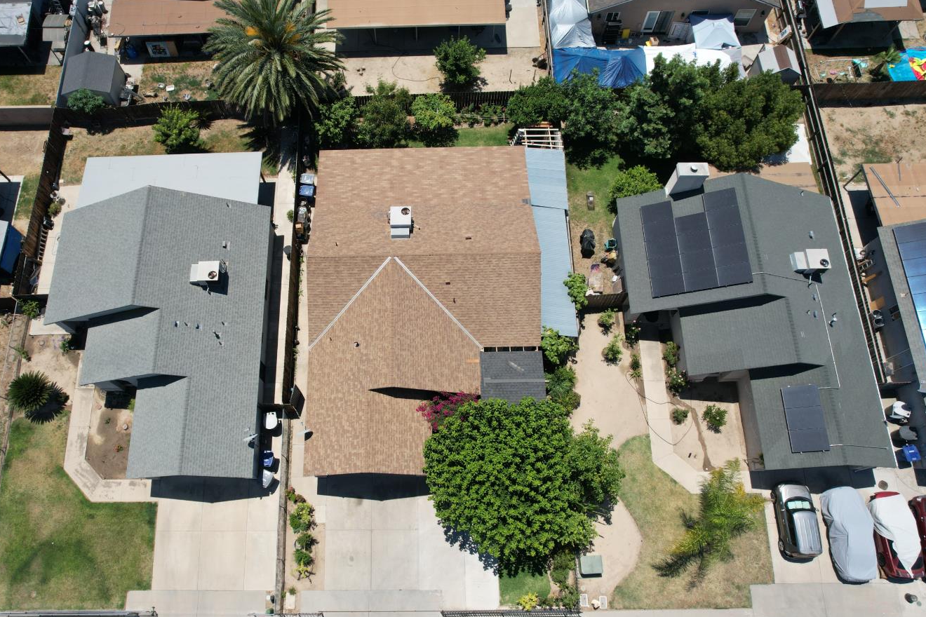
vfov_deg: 51.2
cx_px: 415
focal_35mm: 25
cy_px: 335
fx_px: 643
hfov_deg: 71.3
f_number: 2.8
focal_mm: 8.38
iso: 110
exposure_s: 1/2500
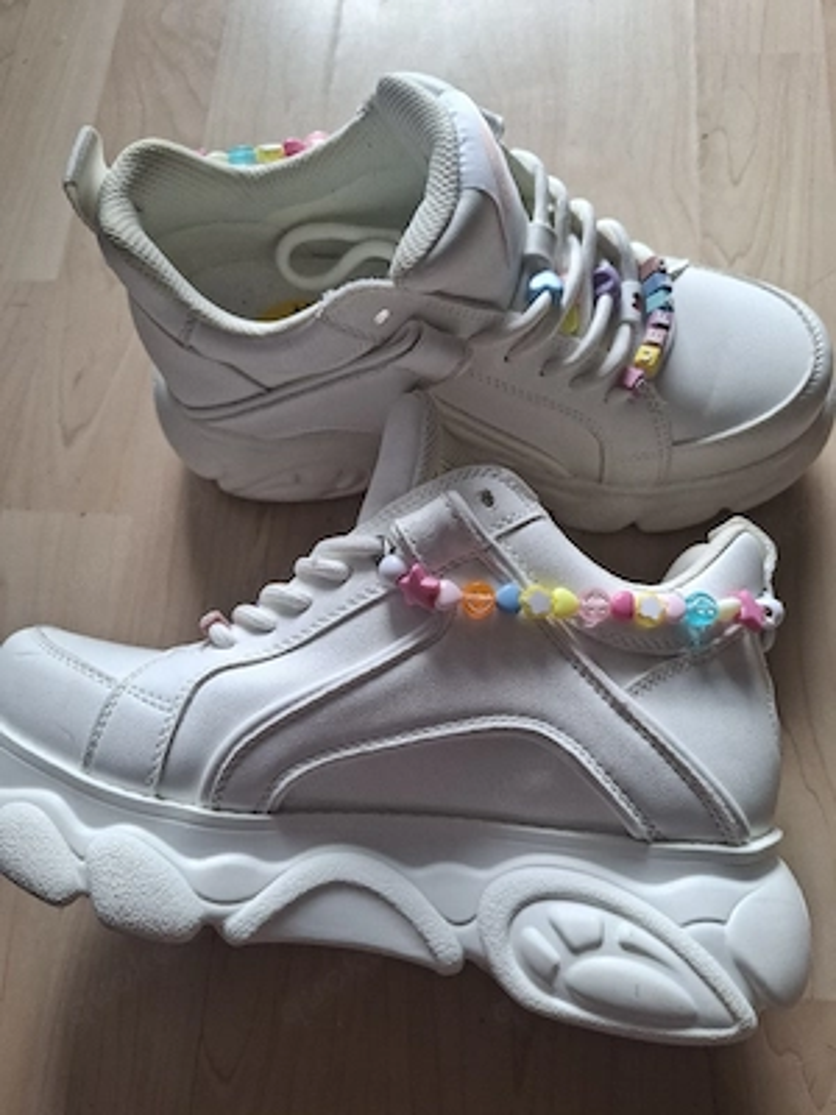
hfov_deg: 58.9
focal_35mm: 23
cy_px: 558
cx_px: 418
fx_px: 741
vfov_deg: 73.9
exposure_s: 1/100
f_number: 1.8
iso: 80
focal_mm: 5.54
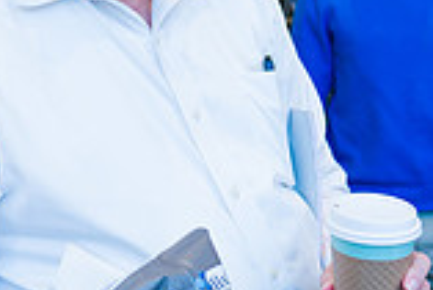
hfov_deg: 21.1
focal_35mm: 96
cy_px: 77
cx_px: 146
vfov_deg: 14.2
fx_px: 1156
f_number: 4
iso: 500
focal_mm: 26
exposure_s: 1/200
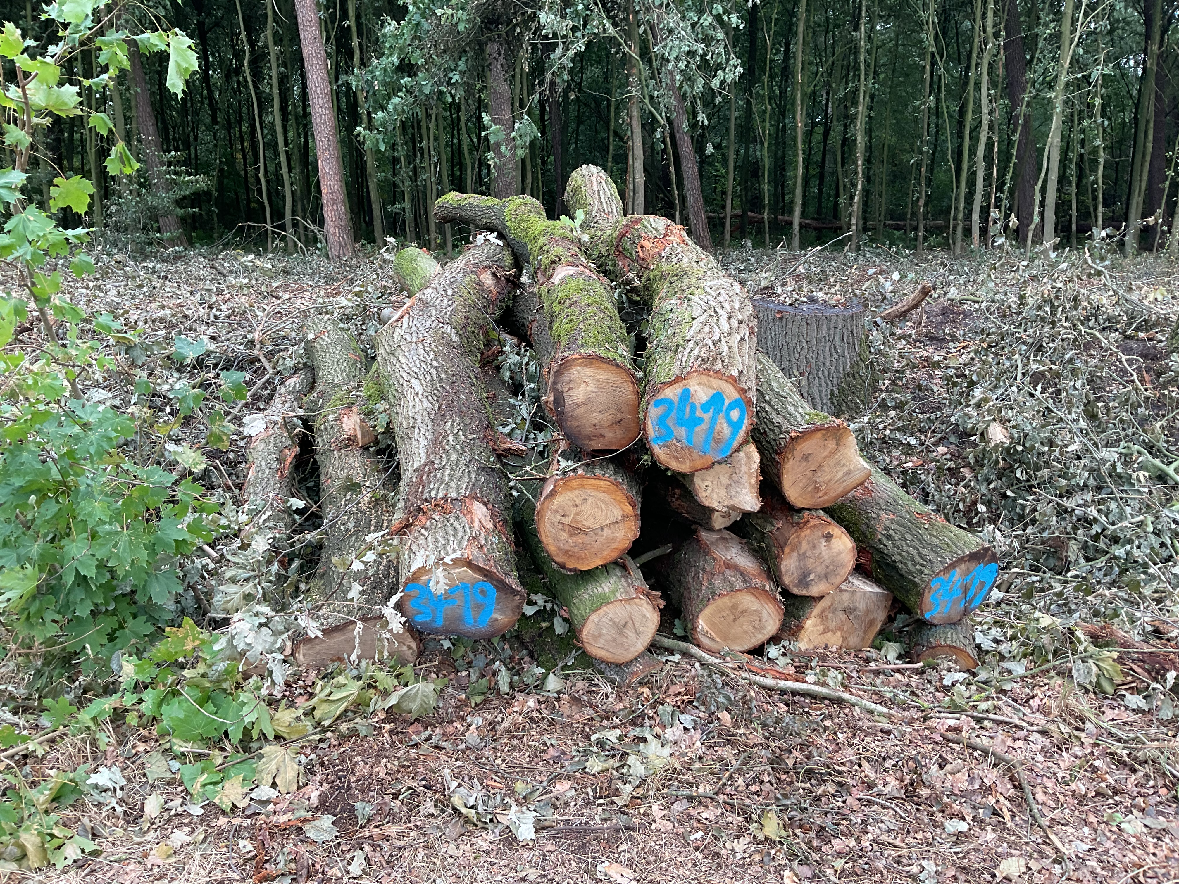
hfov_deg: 61.7
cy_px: 442
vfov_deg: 48.2
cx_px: 590
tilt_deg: -12.5
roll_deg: +0.2
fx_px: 988
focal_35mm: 29
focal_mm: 3
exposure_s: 1/120
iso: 25
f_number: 1.8
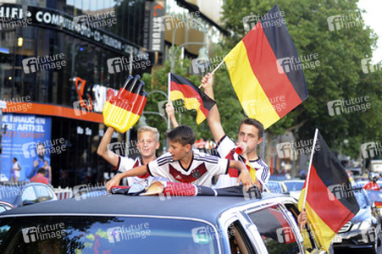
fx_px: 975
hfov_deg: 22.2
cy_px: 127
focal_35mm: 92
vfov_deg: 14.8
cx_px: 191
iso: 1000
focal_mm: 92
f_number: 4
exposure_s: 1/250
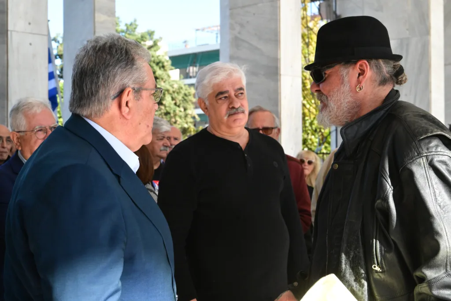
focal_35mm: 59
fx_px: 739
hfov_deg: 33.9
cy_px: 150
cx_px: 226
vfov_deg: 23.0
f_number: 9
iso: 6400
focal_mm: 59
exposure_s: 1/2000
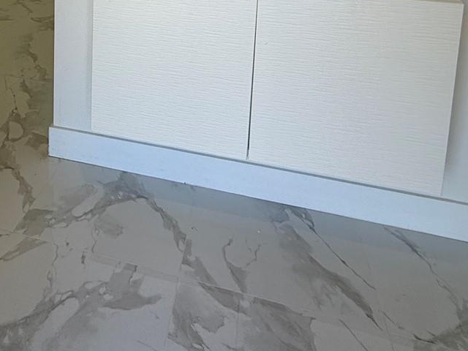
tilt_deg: -7.3
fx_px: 473
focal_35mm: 35
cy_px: -58
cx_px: 110
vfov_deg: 33.8
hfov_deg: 50.2
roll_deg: -1.2
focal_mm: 2.22
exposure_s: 1/243
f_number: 2.2
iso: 64
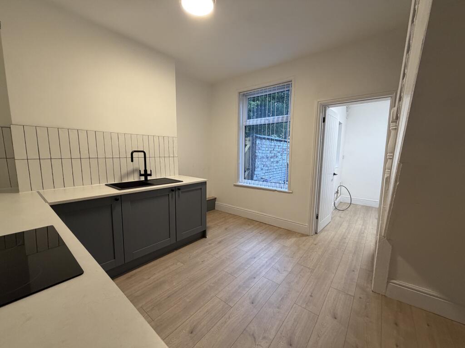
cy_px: 174
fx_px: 188
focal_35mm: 14
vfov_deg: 85.7
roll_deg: -0.1
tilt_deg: -6.2
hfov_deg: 102.1
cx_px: 232
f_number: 2.2
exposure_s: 1/100
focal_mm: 2.22
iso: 320
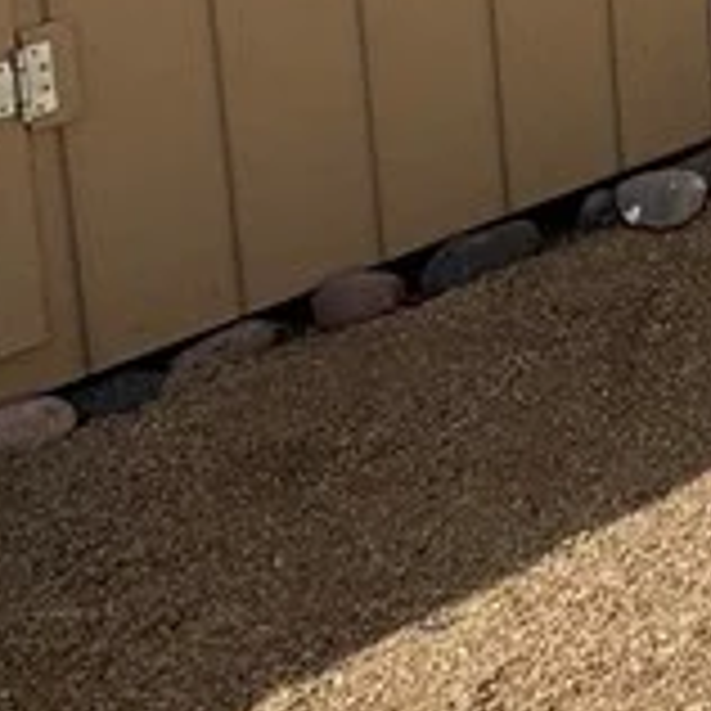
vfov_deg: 18.6
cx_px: 1584
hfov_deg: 15.3
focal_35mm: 80
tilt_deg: -6.4
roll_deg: -1.2
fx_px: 1859
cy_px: -423
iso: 50
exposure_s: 1/2146
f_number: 2.2
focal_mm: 2.22
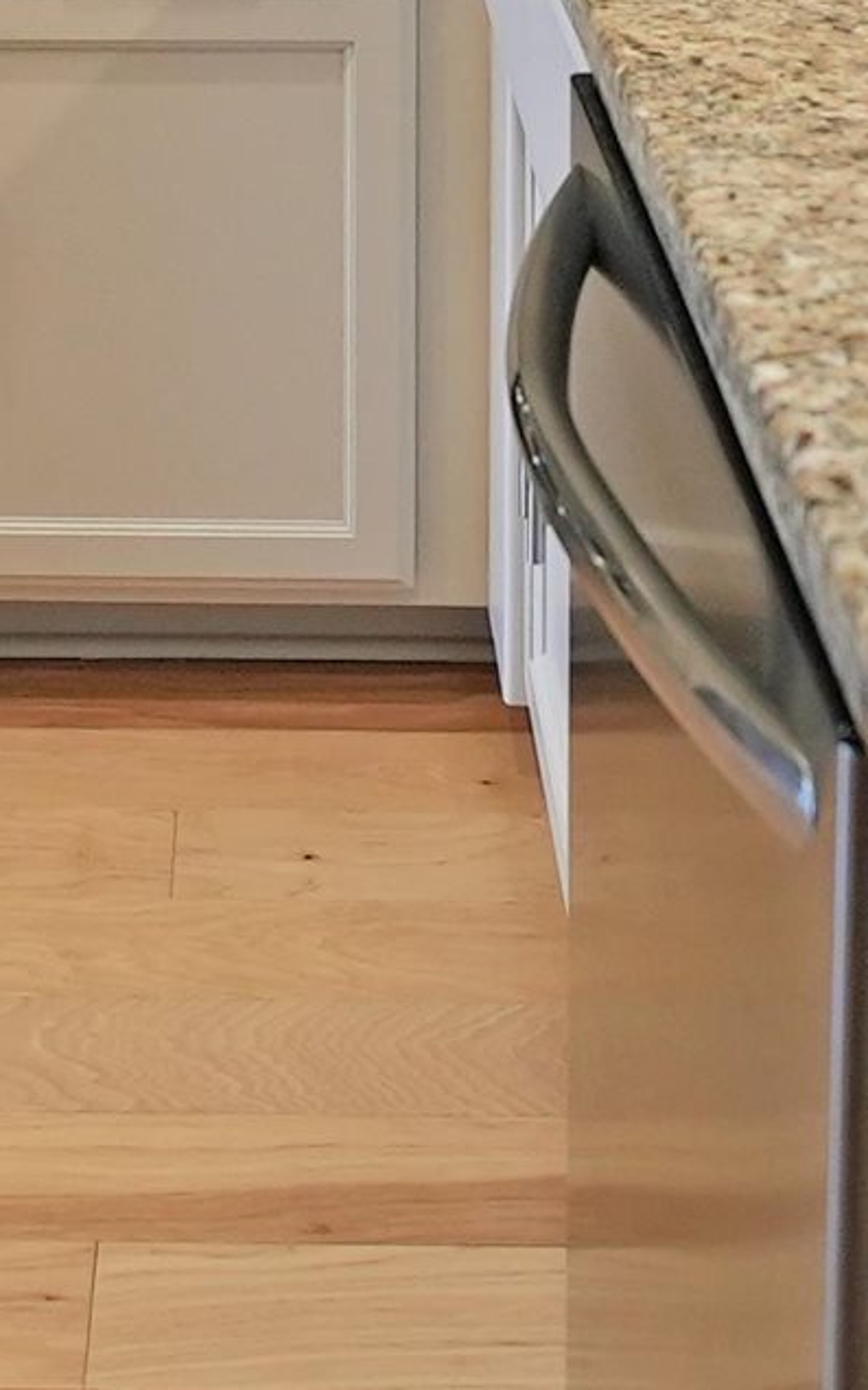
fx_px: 2614
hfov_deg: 18.7
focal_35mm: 69
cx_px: 168
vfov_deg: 25.5
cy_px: -425
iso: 1250
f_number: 4
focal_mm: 14
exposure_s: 1/160
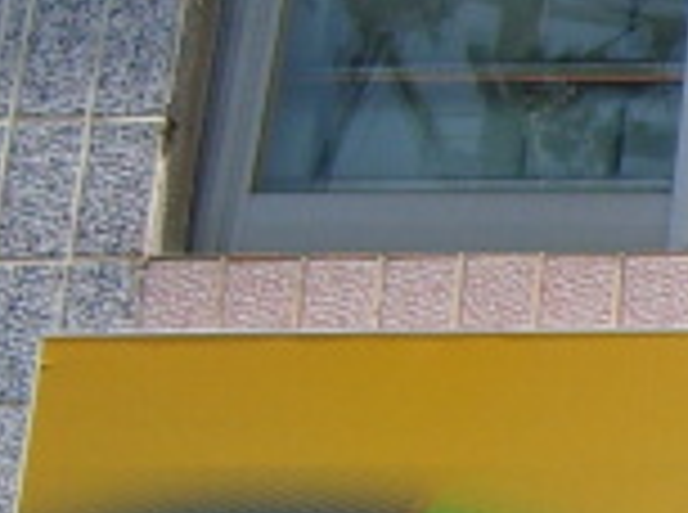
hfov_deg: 7.6
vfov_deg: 6.3
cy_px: 428
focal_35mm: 235
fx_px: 4660
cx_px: 1880
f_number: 2.8
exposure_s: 1/1000
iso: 50
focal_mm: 7.4
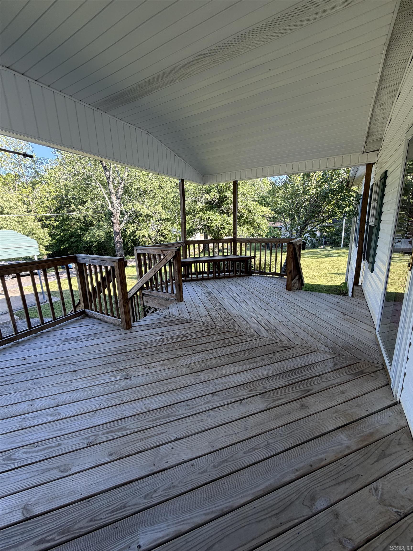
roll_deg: +0.9
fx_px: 223
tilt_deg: -12.9
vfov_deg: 102.1
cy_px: 276
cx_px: 206
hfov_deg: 85.7
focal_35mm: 14
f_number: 2.2
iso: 40
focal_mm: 2.22
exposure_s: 1/157
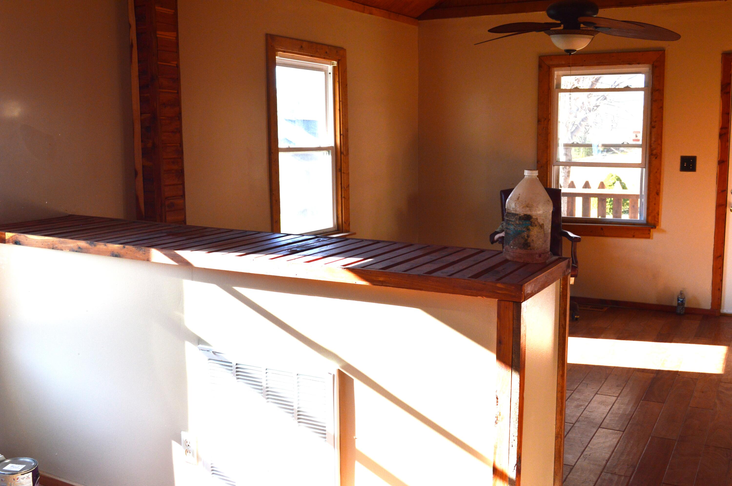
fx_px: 792
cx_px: 366
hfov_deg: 49.6
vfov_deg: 34.1
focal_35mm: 39
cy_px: 243
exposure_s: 1/100
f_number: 9
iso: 400
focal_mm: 26
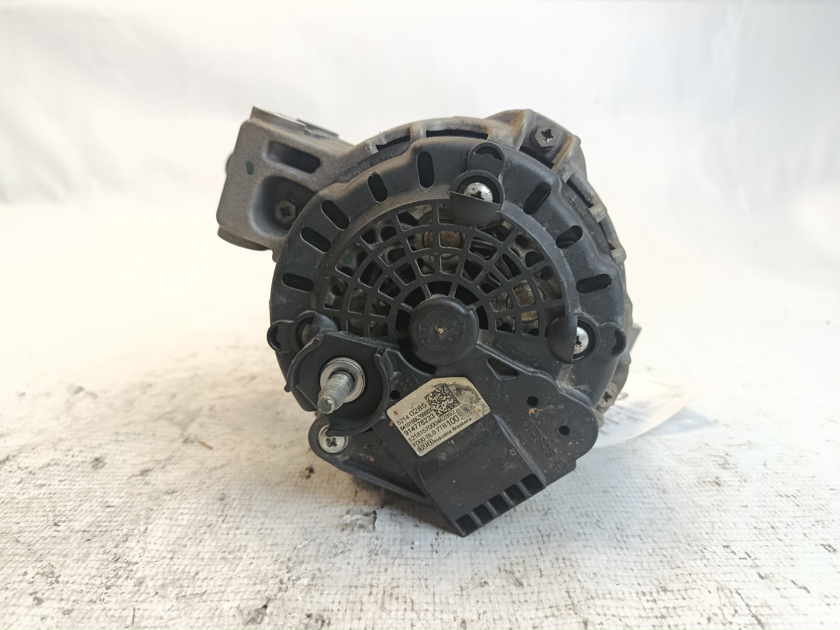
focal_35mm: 24
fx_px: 582
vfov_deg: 56.8
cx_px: 420
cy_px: 315
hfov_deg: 71.6
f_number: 1.7
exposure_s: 1/120
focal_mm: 5.24
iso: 504
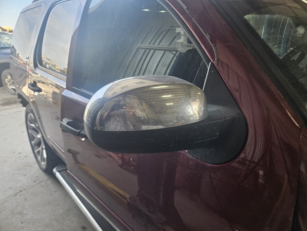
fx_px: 204
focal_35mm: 23
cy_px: 116
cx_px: 154
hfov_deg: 73.9
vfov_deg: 58.9
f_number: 1.8
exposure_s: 1/70
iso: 32
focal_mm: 5.4
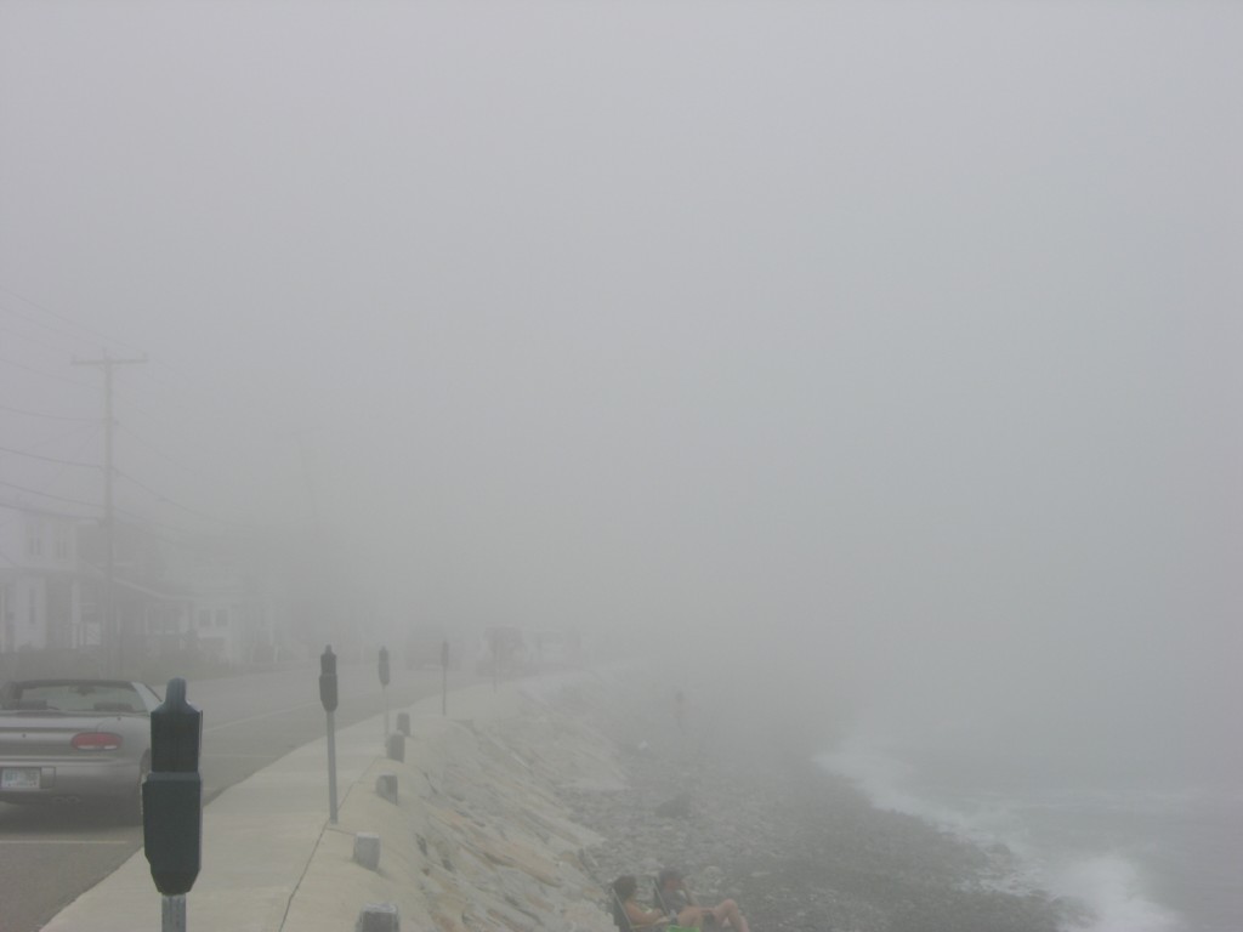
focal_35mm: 70
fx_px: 2514
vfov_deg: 21.0
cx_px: 622
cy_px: 466
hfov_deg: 27.8
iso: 50
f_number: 6.6
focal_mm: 17.8
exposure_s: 1/353
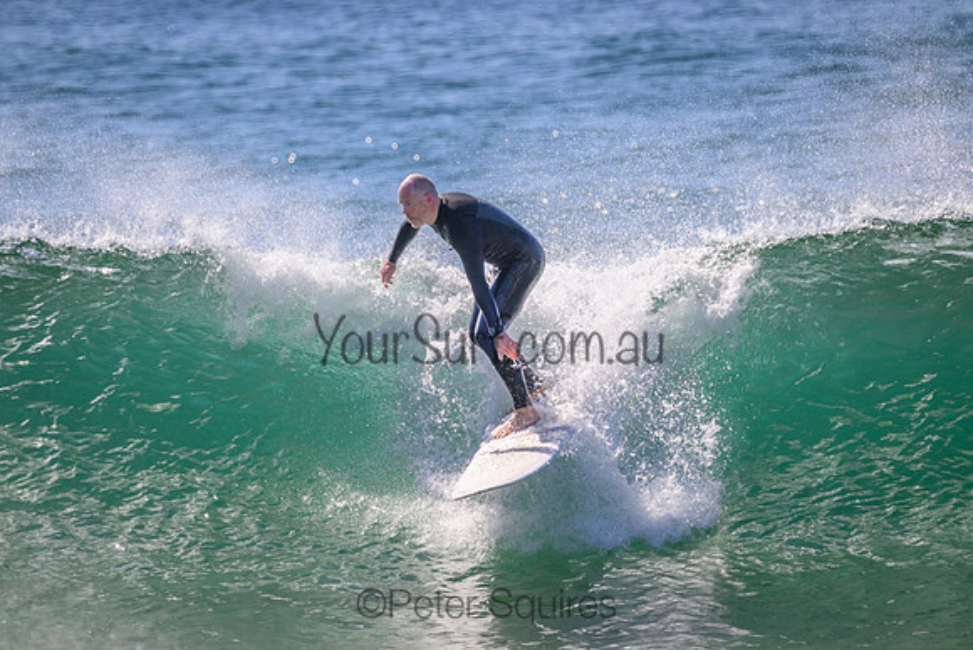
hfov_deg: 2.7
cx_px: 486
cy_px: 325
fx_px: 20545
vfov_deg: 1.8
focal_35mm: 760
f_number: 11
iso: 720
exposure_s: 1/1600
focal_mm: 760
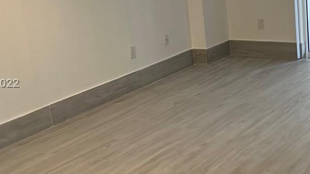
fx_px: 649
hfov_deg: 26.0
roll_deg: +2.8
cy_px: 84
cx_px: 278
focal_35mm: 79
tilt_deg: -15.4
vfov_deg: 15.3
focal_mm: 5.7
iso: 80
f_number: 1.5
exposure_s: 1/120
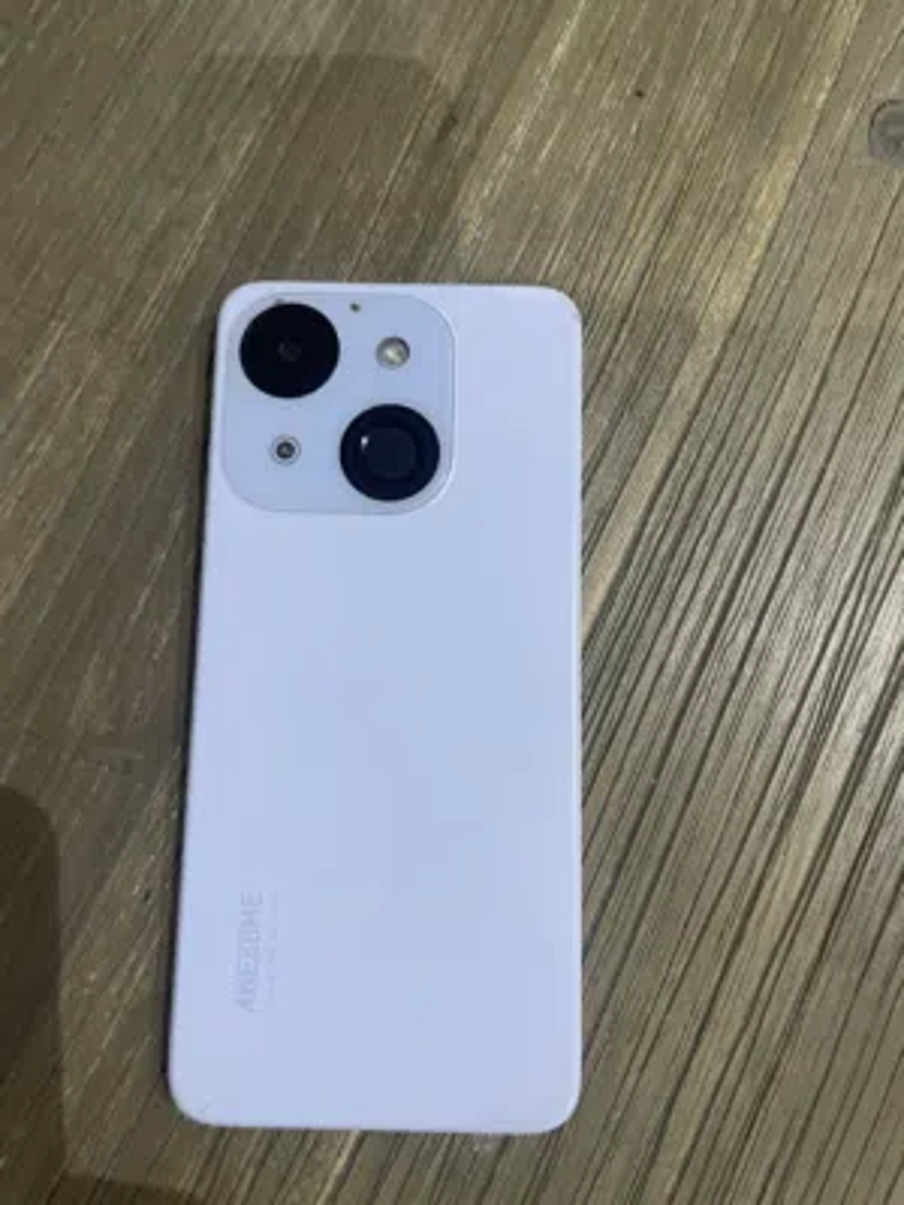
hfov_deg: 53.1
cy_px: 602
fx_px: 905
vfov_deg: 67.3
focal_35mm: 26
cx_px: 452
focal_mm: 4.2
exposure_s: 1/50
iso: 400
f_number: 1.6
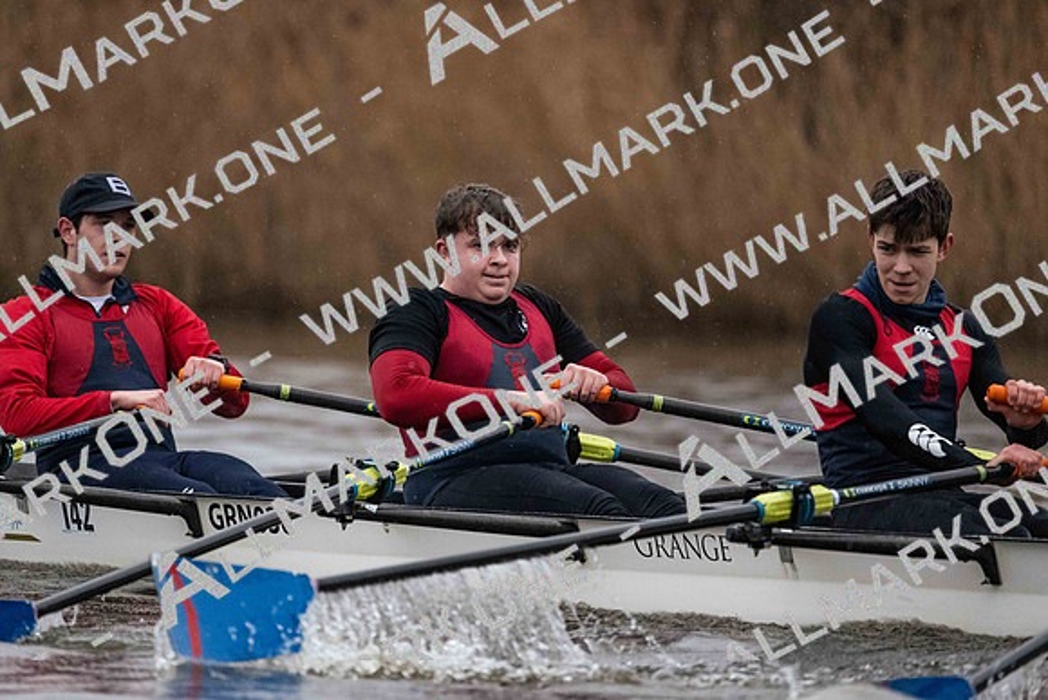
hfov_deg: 5.2
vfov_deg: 3.4
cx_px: 524
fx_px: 11647
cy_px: 350
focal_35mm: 400
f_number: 4.5
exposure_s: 1/1600
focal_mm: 400
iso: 6400
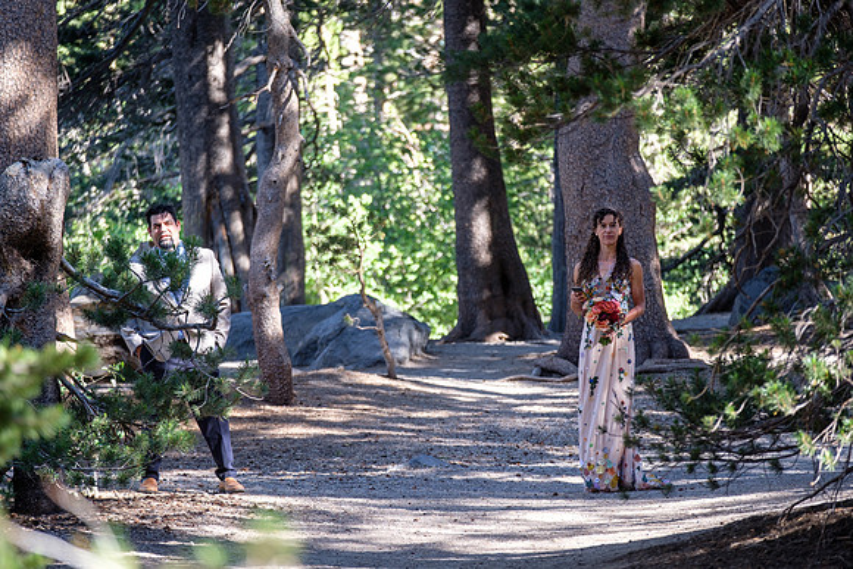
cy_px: 284
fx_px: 4787
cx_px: 426
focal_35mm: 202
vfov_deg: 6.8
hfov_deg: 10.2
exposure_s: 1/160
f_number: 2.8
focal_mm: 134.4
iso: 200
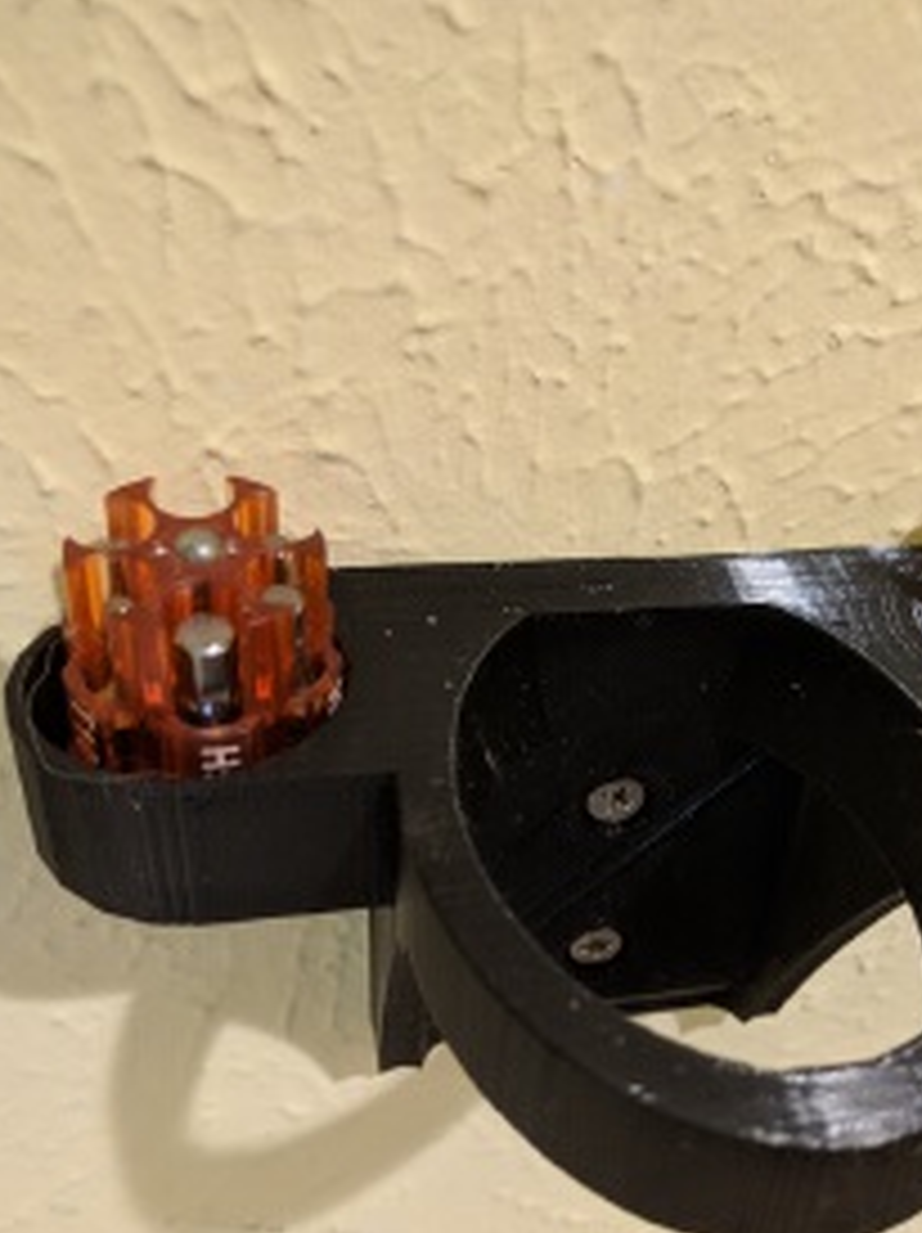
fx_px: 1352
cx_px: 652
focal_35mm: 38
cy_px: 774
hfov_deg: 37.0
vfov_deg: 48.5
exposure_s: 1/36.5
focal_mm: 4.67
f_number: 2
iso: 736
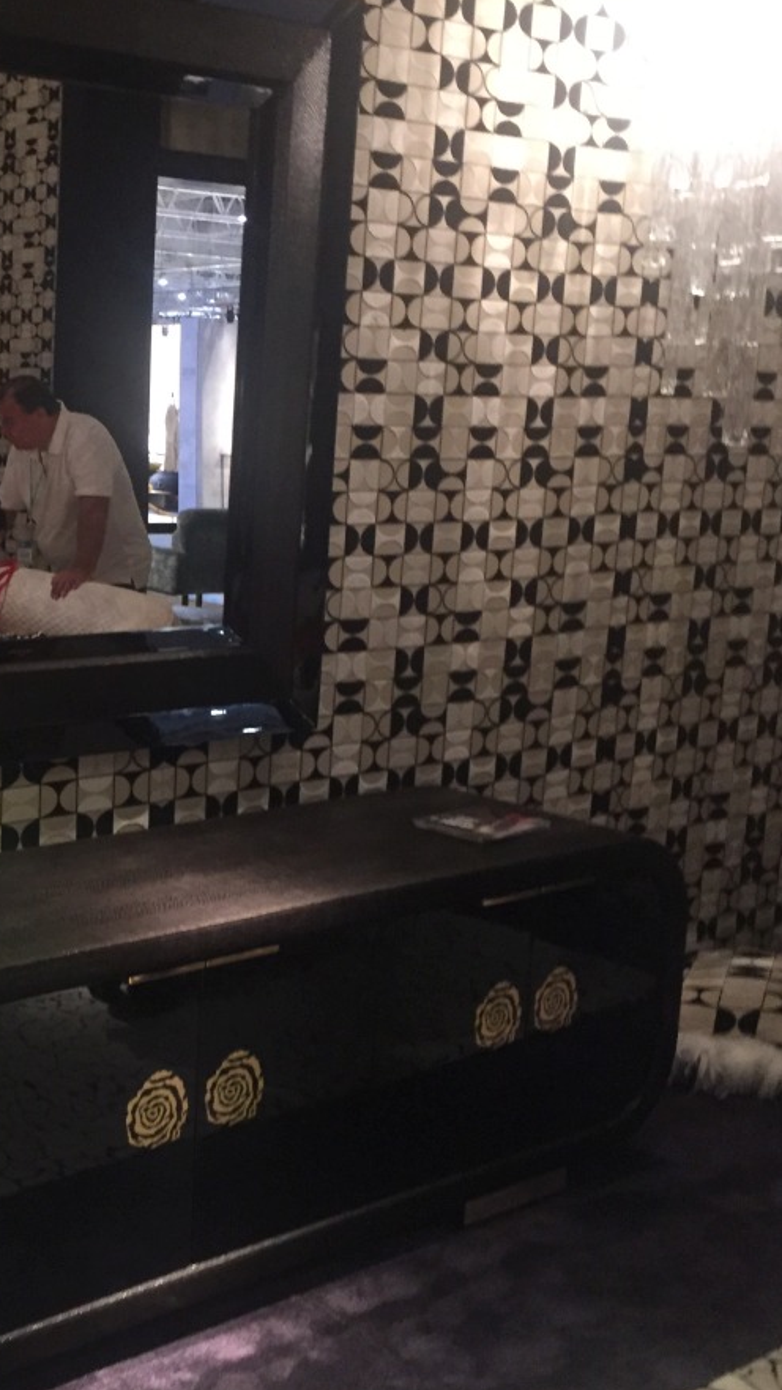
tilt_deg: -9.6
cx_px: -36
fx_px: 1585
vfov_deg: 47.4
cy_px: 695
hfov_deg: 26.0
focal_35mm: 43
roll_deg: -2.8
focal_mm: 4.15
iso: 250
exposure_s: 1/20
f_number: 2.2
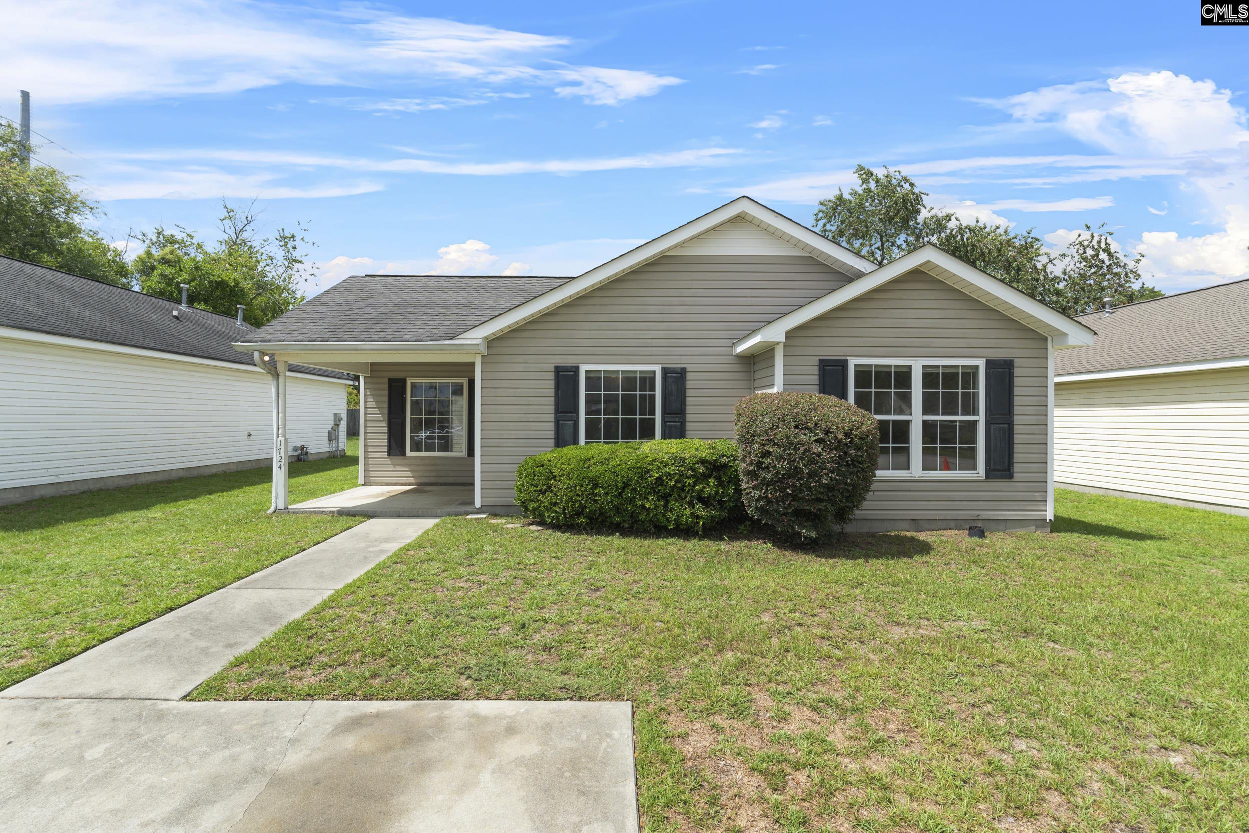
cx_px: 624
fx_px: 572
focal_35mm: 16
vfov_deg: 72.1
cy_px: 416
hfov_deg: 95.0
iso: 200
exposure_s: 1/500
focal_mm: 11
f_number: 6.3
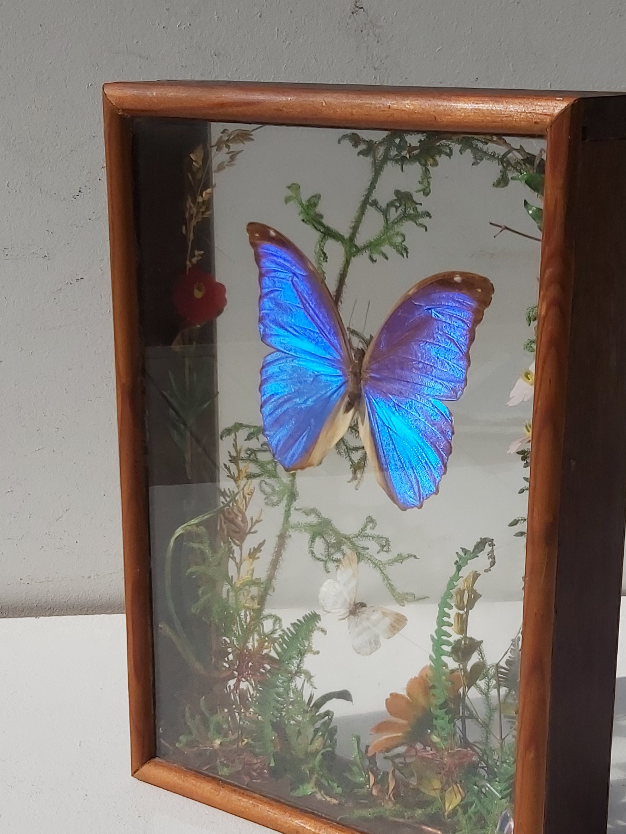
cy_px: 503
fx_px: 820
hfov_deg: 41.5
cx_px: 390
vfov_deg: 53.6
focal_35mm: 34
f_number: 1.7
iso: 64
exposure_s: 1/7745
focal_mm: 3.92
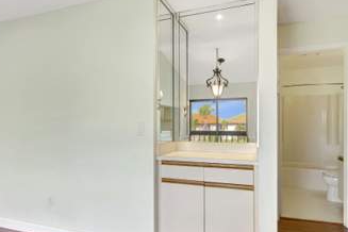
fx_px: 213
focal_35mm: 22
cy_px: 123
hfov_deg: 78.5
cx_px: 187
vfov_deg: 57.2
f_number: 8
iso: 800
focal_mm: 10
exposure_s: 1/15
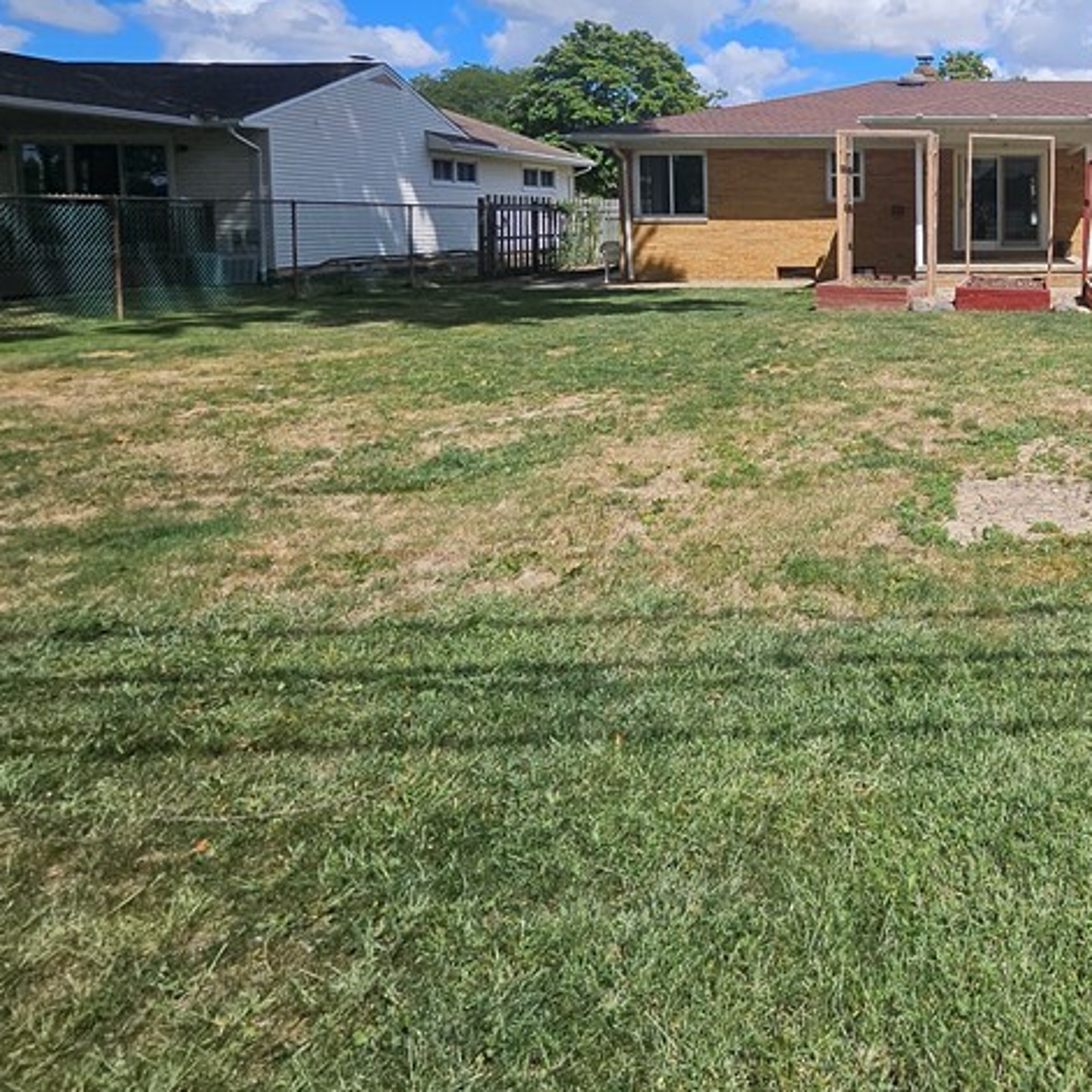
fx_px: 892
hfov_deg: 52.7
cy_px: 276
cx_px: 1041
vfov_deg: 59.6
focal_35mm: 25
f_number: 2.2
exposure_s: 1/1809
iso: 32
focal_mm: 1.74
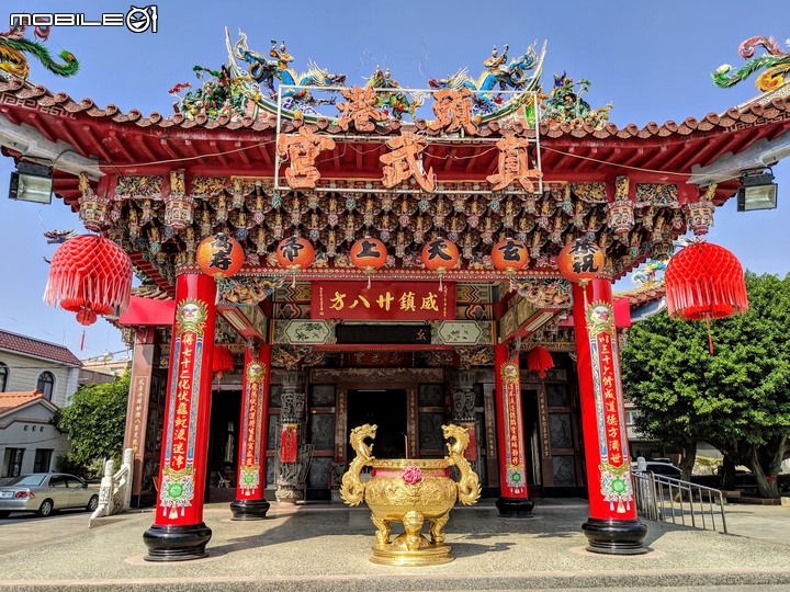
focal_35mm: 26
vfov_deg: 53.1
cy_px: 296
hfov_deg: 67.3
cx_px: 395
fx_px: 593
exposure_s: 1/1543
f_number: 1.75
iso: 100
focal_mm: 4.75
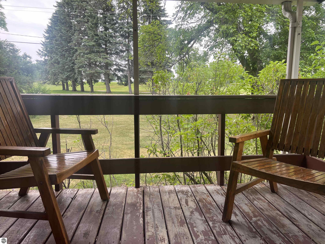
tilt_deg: -7.8
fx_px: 244
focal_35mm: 26
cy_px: 122
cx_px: 162
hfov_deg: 67.3
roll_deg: +0.0
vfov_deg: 53.1
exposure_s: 1/448
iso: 50
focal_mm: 5.7
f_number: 1.5
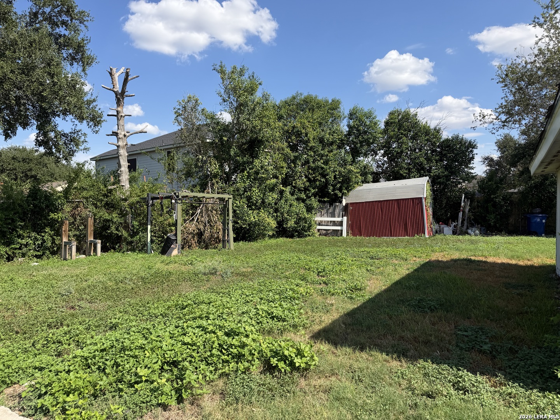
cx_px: 280
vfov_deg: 56.8
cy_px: 210
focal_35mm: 24
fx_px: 388
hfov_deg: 71.6
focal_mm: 6.76
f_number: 1.78
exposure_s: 1/3584
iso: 80
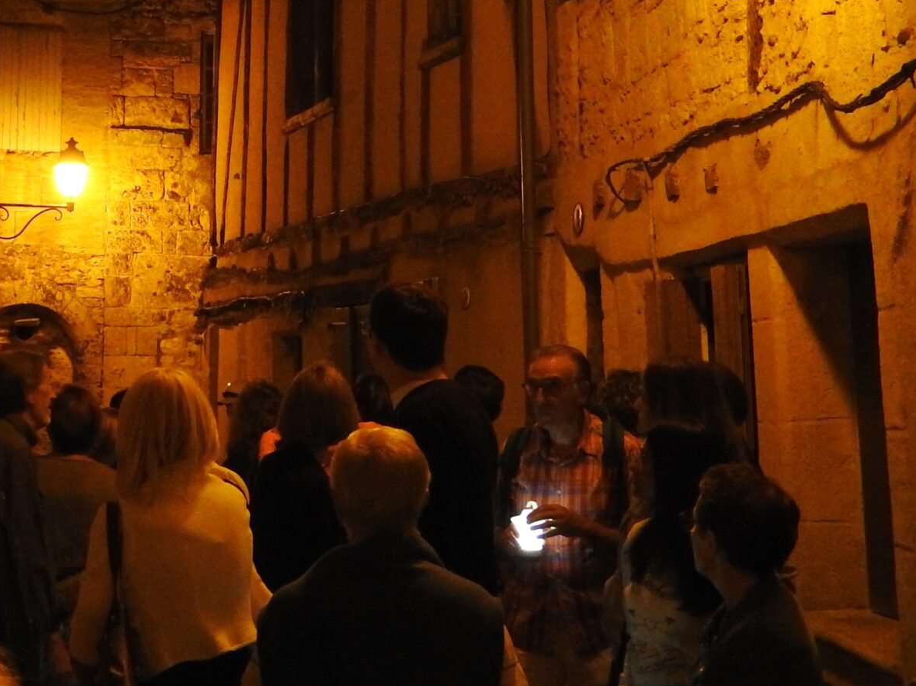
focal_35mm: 71
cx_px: 225
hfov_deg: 27.0
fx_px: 1878
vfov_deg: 20.3
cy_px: 81
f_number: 3.6
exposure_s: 1/25
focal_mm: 5.9
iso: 800
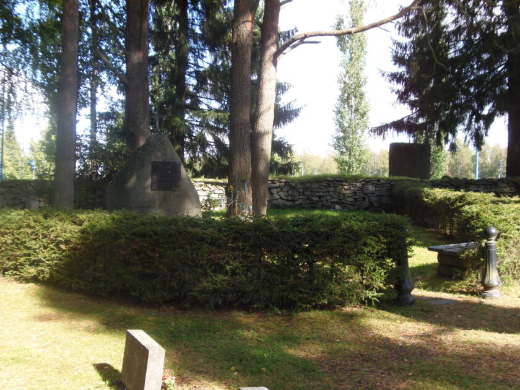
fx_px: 526
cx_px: 260
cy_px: 195
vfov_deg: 40.7
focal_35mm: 35
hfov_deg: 52.6
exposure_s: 1/125
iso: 64
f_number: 3.4
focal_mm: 6.5
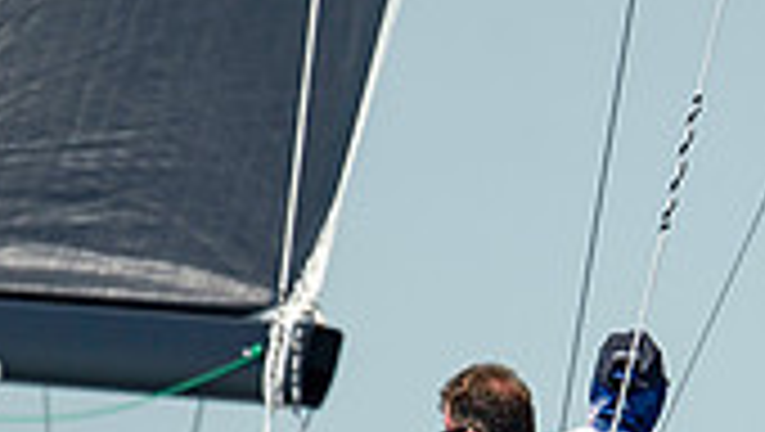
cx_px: 738
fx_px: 44384
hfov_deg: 1.0
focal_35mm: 2186
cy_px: 598
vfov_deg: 0.6
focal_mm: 600
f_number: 5
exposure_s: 1/3200
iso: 400
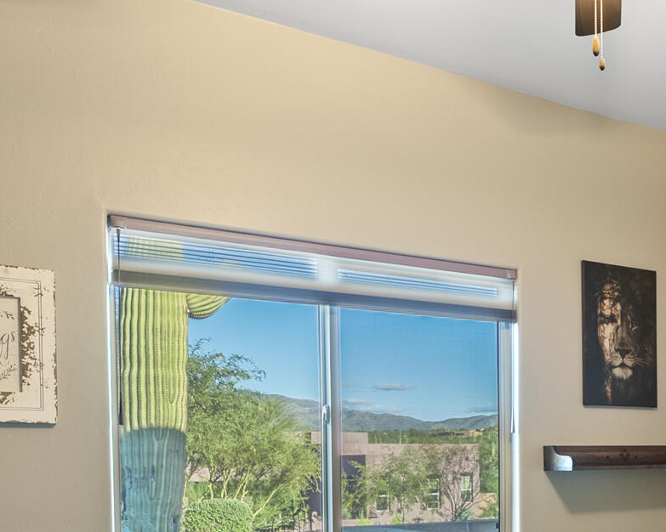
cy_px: 490
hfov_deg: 36.0
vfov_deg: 30.0
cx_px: 620
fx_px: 946
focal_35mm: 48
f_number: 8
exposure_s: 2
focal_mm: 16
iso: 200
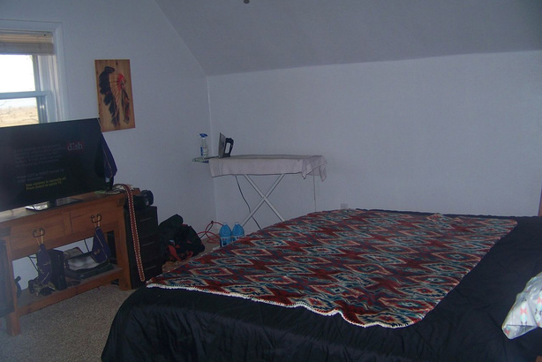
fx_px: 587
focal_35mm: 39
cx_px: 274
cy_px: 187
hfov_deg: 49.5
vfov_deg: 34.2
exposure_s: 1/125
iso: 64
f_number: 2.8
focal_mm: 5.85
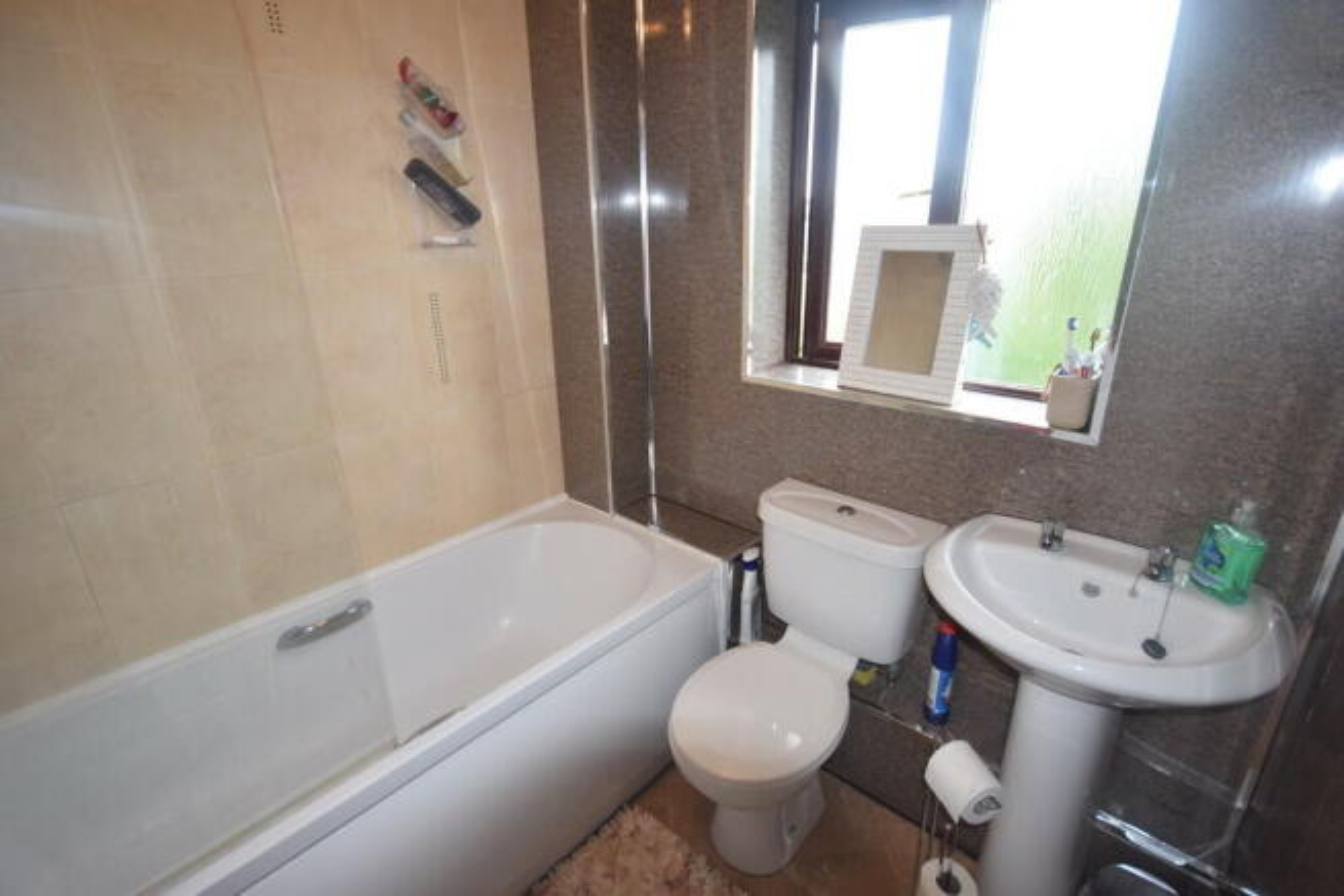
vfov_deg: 72.1
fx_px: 616
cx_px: 672
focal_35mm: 16
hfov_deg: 95.0
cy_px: 448
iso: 800
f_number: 5.6
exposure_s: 1/125
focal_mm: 11
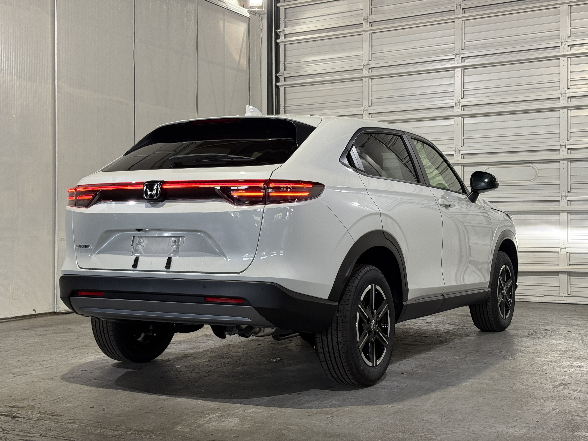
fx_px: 815
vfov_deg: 30.3
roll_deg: +0.2
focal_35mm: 48
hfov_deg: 39.7
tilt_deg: +0.2
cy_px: 220
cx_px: 294
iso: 64
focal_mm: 6.76
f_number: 1.78
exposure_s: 1/60
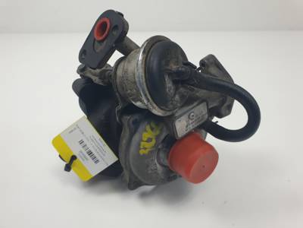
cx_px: 152
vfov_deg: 53.1
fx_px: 228
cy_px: 114
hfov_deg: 67.3
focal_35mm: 26
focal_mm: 4.3
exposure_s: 1/221
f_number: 2.4
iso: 50
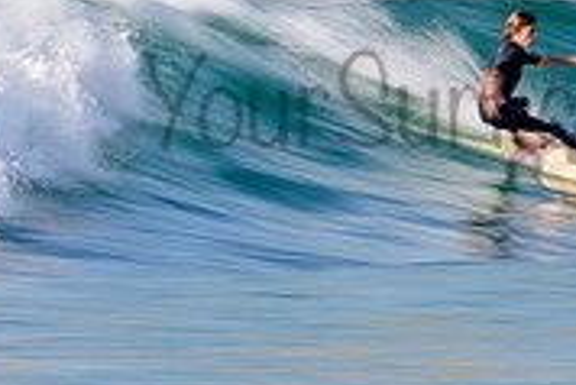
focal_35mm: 1998
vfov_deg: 0.7
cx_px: 502
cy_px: 88
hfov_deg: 1.0
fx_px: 31993
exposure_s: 1/13
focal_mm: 500
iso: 31
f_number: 11
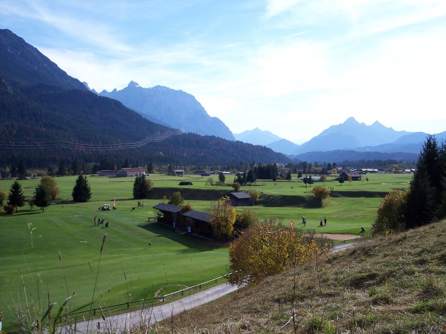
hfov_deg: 47.9
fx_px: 502
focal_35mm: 39
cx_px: 223
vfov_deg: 36.8
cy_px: 167
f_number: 4
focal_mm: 8
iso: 100
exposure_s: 1/750
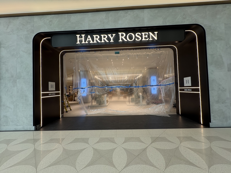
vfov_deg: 85.7
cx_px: 116
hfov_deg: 102.1
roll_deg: +2.8
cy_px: 86
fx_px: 93
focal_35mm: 14
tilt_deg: +0.9
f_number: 2.2
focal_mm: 2.22
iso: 80
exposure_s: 1/120
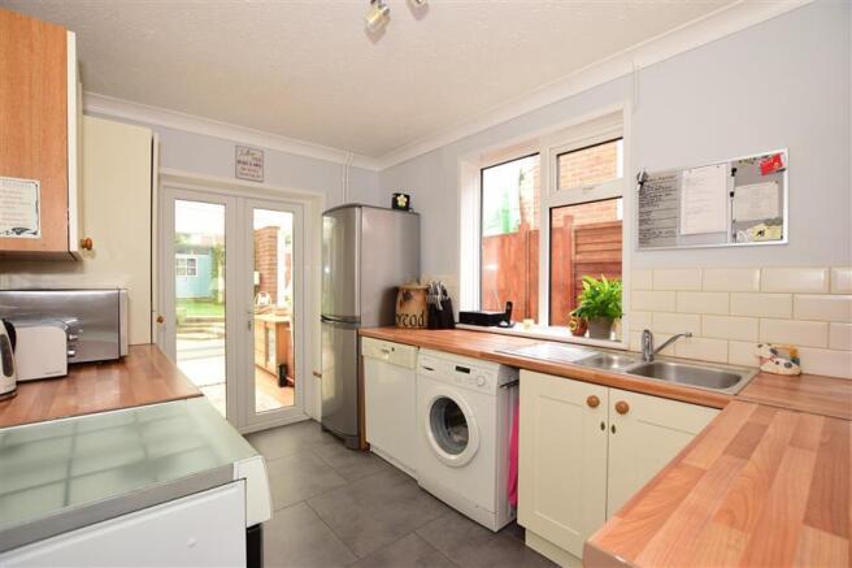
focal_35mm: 15
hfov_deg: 100.4
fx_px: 355
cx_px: 426
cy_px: 284
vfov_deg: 77.3
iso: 200
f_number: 5
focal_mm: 10
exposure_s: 1/50
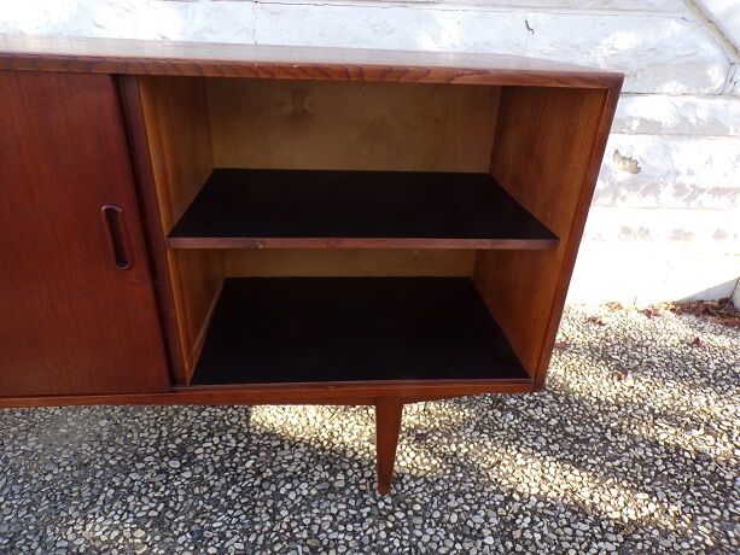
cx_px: 370
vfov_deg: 56.8
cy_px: 278
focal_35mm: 24
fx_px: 513
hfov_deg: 71.6
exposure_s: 1/90
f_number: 4.3
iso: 80
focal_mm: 4.3
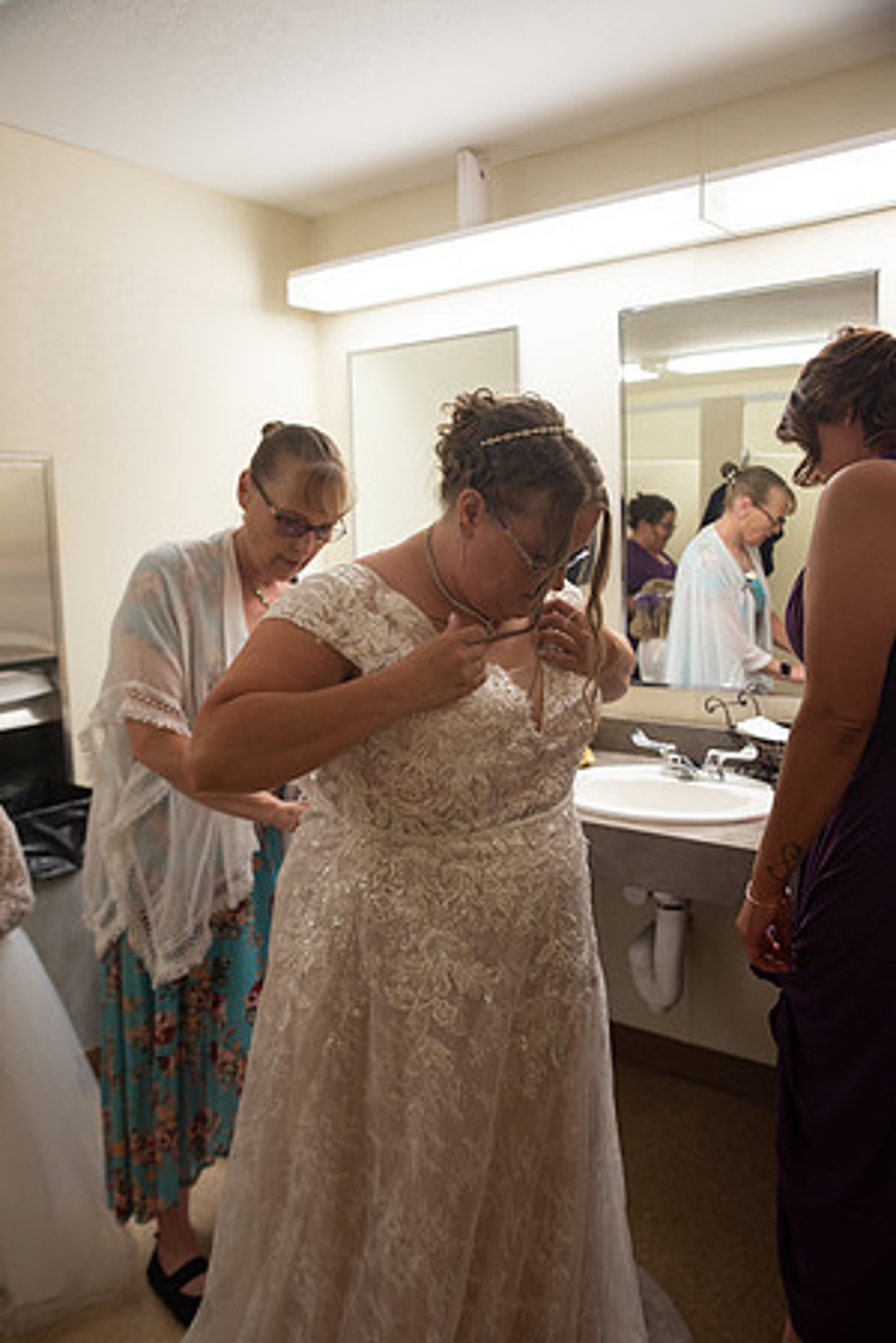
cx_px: 448
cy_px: 672
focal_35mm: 29
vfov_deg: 63.7
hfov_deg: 45.0
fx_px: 1083
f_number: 3.5
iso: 200
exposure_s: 1/160
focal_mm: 29
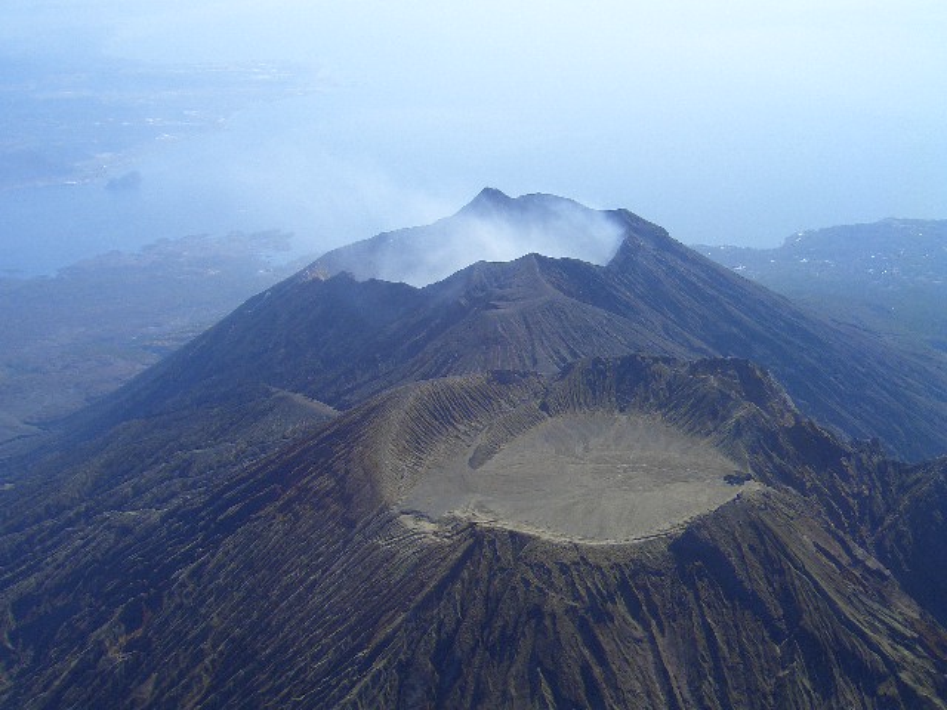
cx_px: 474
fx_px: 1067
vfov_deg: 36.8
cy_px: 355
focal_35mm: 39
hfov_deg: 47.9
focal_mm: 8
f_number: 4.8
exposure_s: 1/400
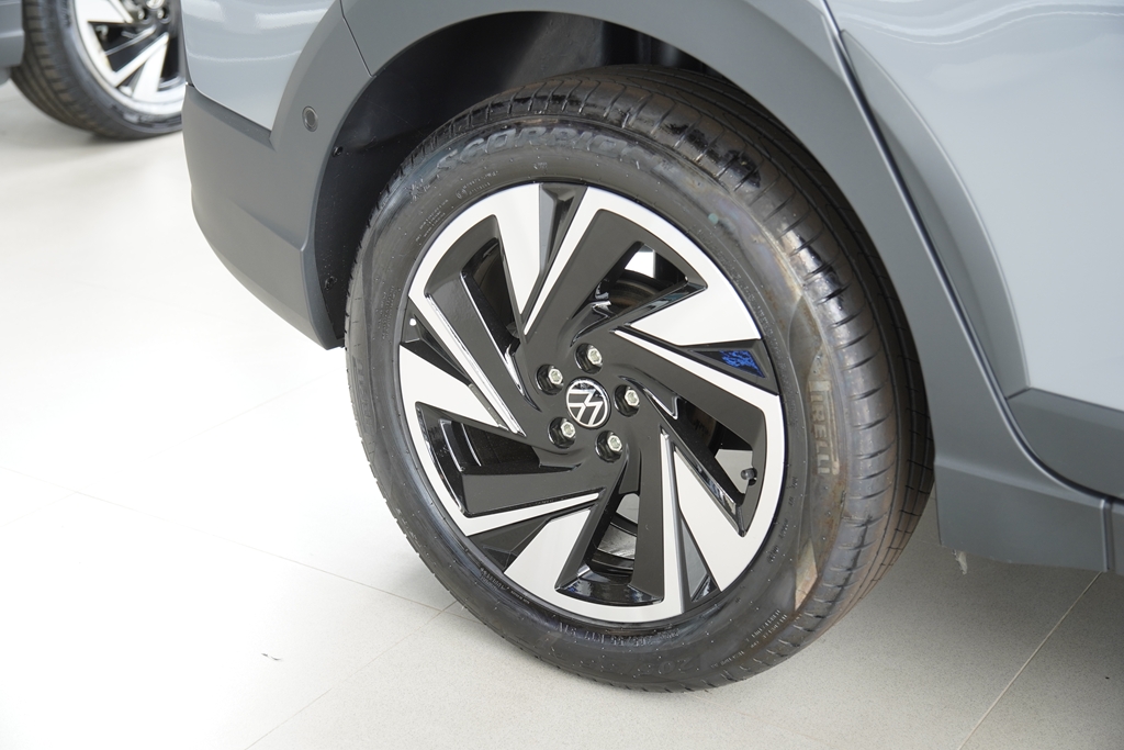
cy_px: 375
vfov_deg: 23.8
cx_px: 562
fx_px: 1780
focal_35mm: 57
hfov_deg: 35.0
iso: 250
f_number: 2.8
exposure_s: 1/60
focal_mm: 38
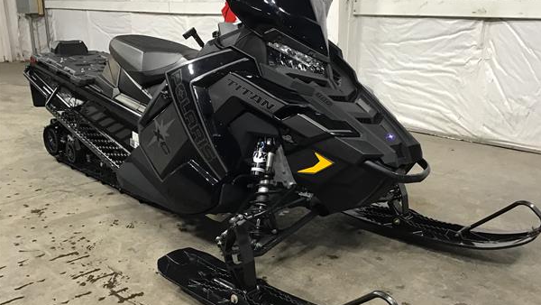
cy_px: 156
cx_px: 283
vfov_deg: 32.9
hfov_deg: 55.3
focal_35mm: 36
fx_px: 517
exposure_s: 1/30
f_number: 2.4
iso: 100
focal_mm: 3.3
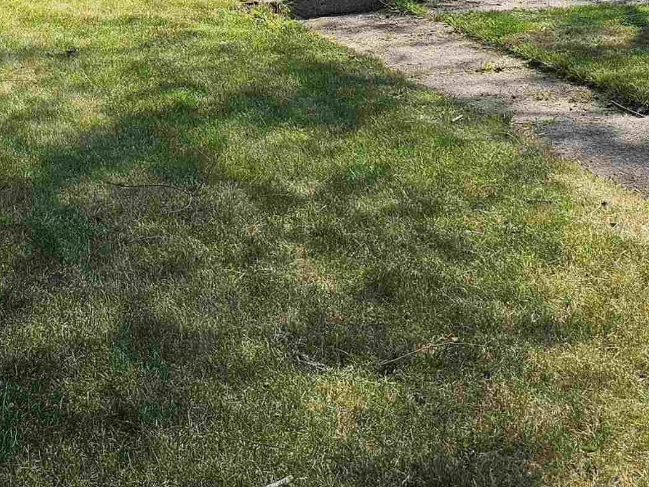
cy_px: -62
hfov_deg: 28.6
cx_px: 169
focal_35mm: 67
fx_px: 1256
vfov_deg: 20.8
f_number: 1.7
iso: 10
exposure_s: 1/294
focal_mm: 6.3
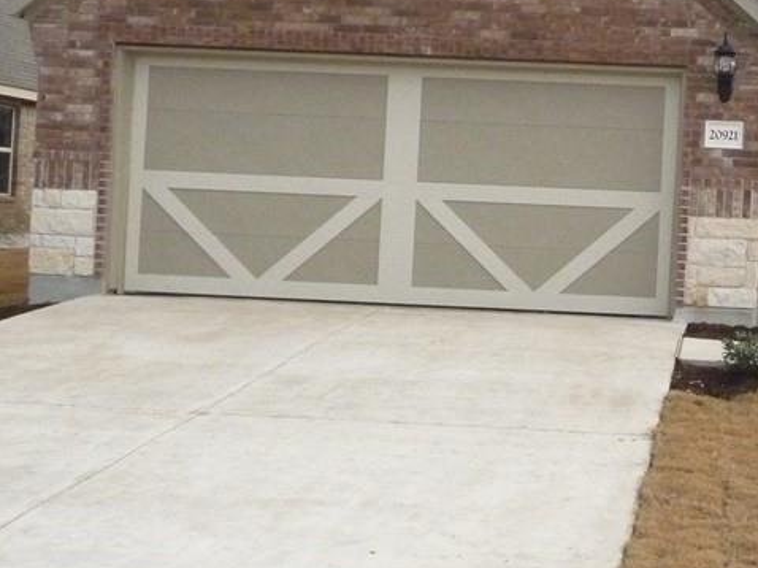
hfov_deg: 30.2
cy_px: 230
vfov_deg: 24.4
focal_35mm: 60
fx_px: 1313
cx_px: 734
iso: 800
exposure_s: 1/2000
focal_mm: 4.7
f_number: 8
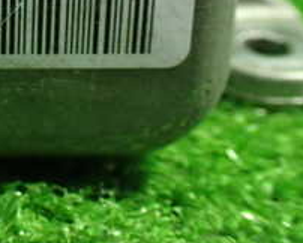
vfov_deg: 16.9
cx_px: -82
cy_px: -52
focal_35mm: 87
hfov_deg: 20.2
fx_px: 781
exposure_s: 1/80
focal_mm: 5.4
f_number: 2.3
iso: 800
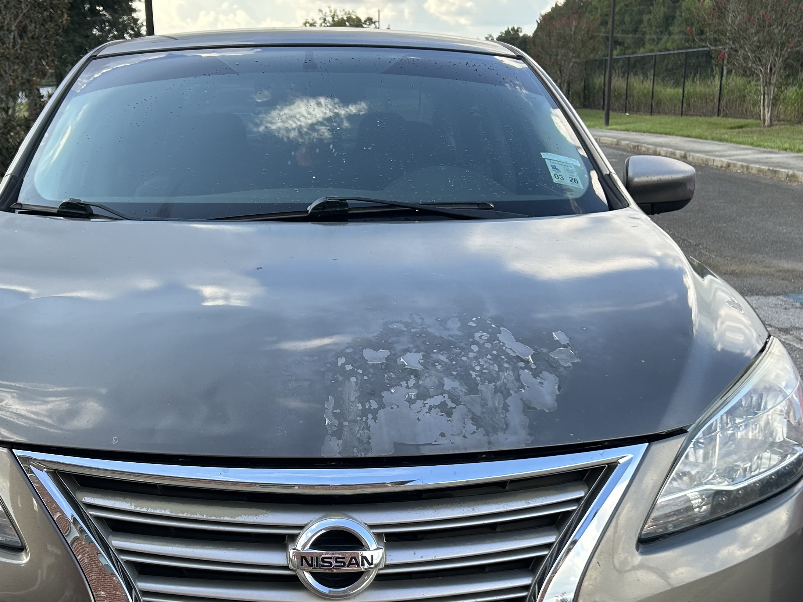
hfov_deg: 39.5
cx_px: 328
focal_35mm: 48
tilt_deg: -19.0
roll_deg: +1.5
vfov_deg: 29.7
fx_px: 1113
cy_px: 462
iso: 50
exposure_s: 1/650
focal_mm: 5.7
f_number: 1.5
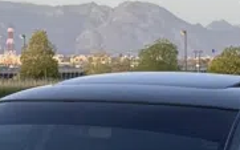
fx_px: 588
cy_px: 60
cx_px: 32
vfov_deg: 14.5
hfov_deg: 22.6
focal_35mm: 90
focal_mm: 6.76
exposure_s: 1/1112
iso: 80
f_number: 1.78
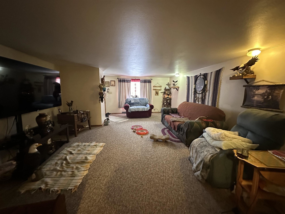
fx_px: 115
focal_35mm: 14
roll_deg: +0.4
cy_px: 107
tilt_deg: -8.0
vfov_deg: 85.7
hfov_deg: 102.1
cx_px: 142
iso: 1250
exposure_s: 1/60
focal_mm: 2.22
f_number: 2.2
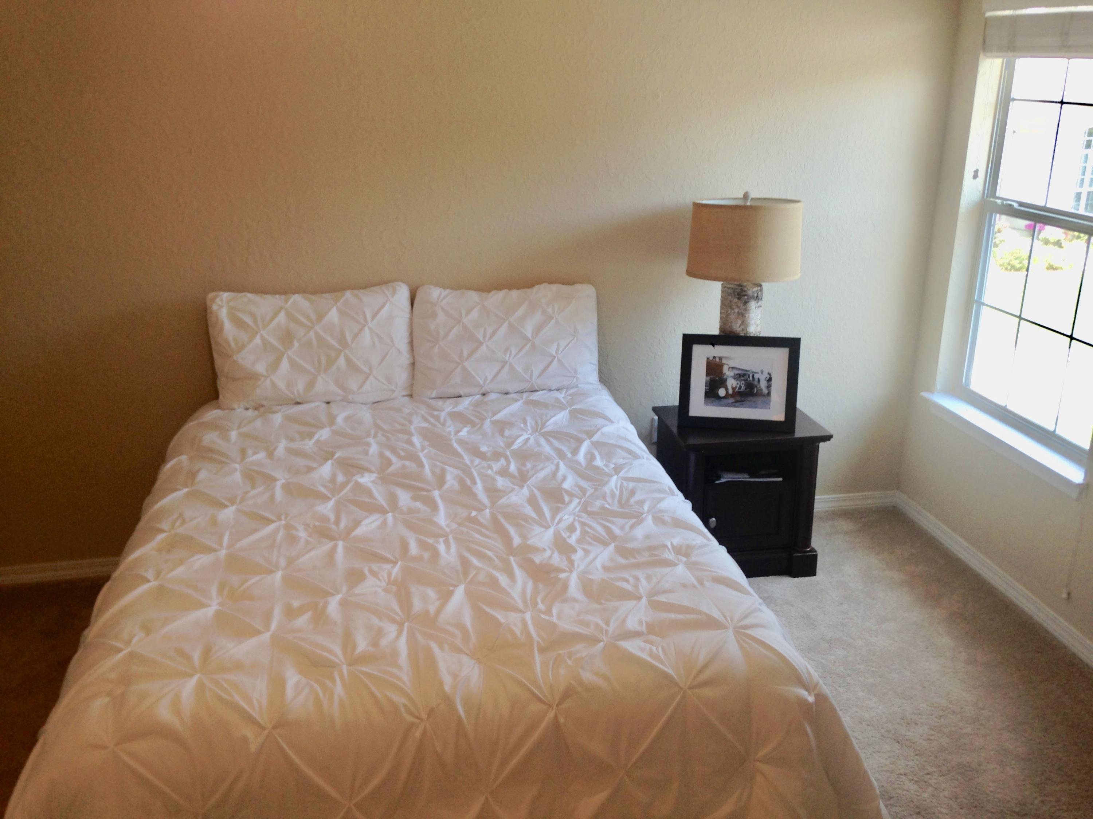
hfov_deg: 55.4
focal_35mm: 33
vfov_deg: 42.9
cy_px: 410
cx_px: 546
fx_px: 1042
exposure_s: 1/30
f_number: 2.4
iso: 50
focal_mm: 4.12
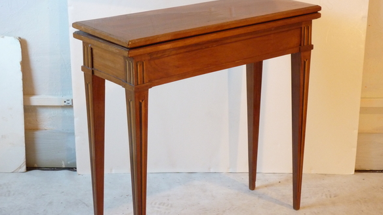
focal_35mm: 75
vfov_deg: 16.1
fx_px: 761
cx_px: 188
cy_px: 128
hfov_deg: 28.2
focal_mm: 11
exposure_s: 1/30
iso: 400
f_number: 4.1
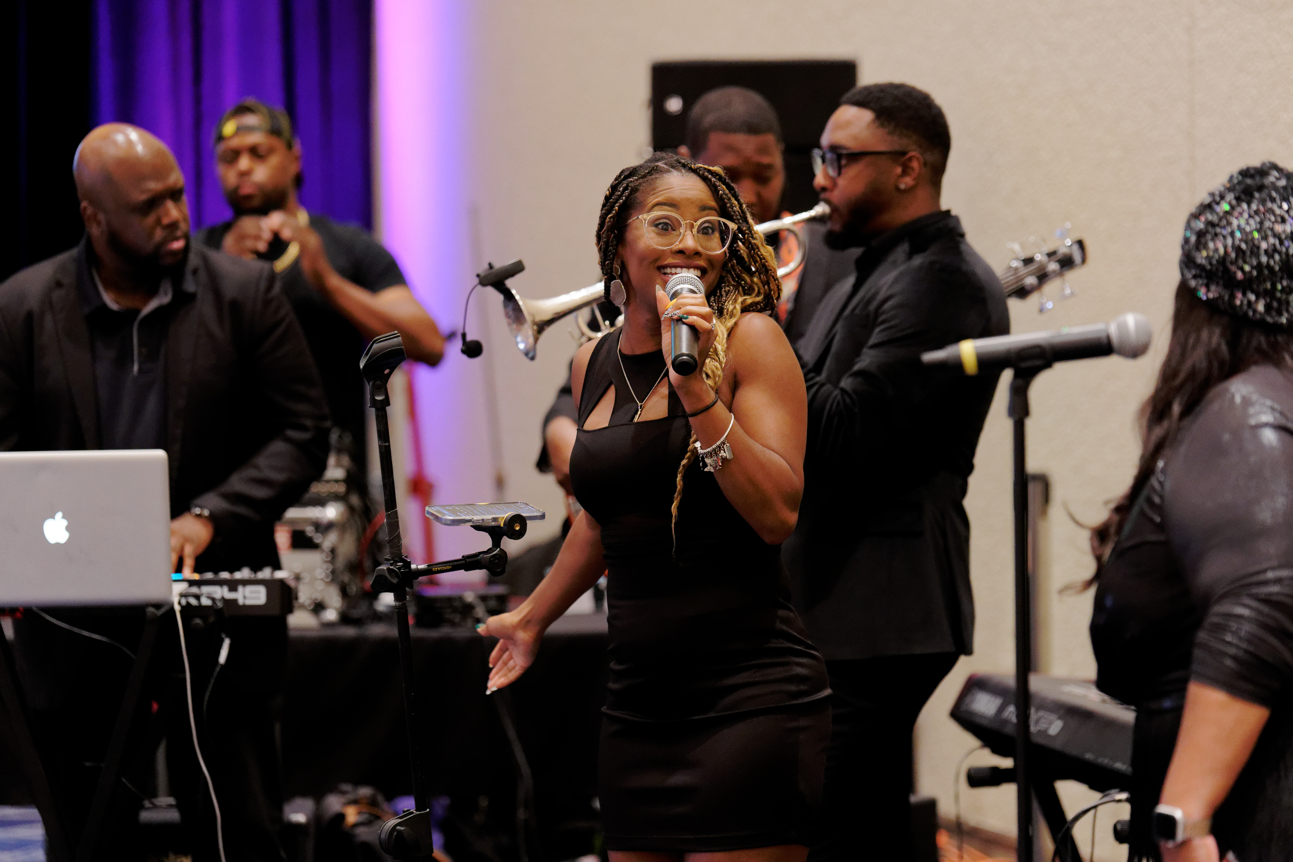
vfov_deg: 10.2
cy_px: 431
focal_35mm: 135
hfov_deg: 15.2
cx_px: 646
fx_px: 4848
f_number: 3.2
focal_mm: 135
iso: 5000
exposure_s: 1/125
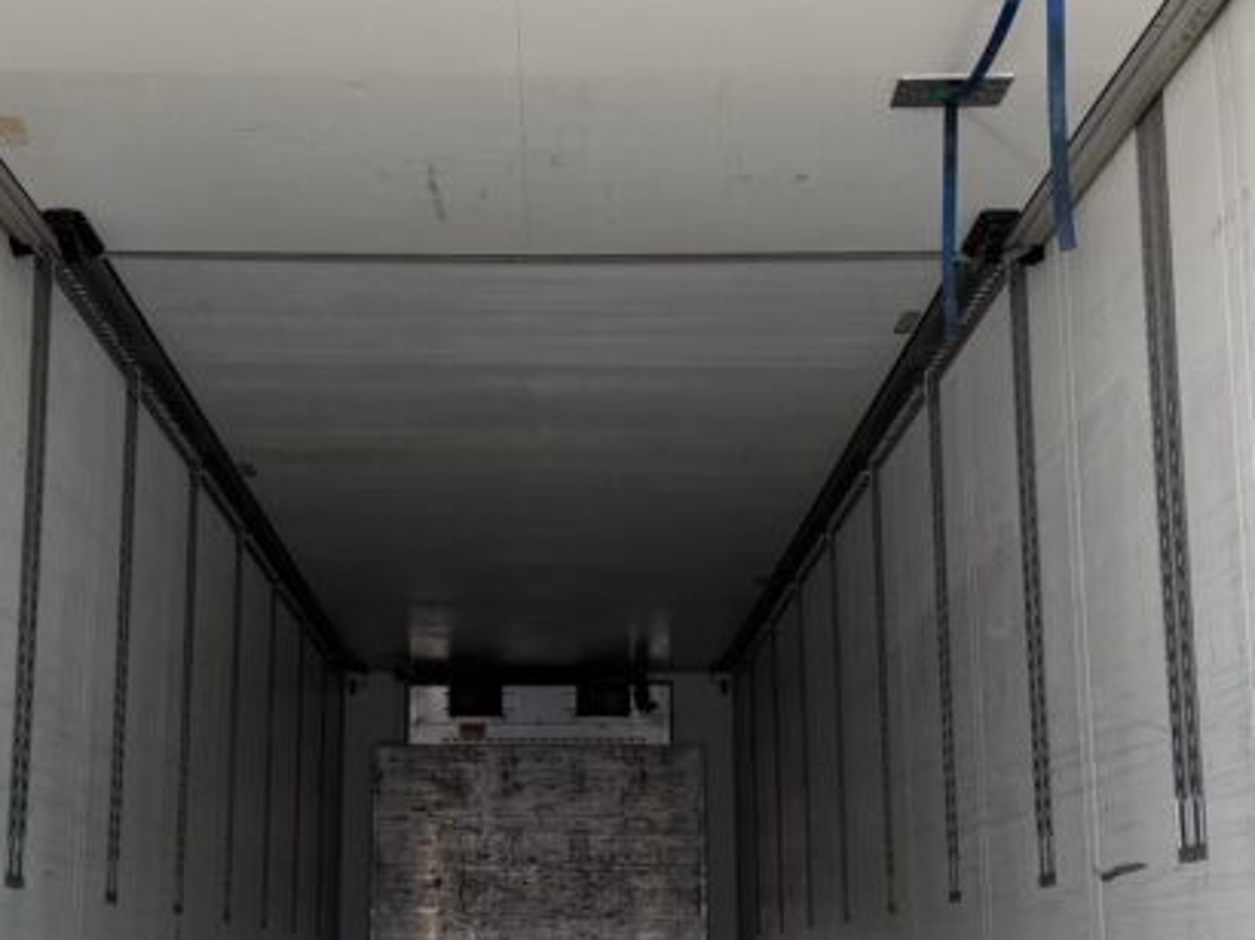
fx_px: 2174
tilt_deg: +11.9
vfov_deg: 24.4
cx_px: 551
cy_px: 542
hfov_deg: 32.2
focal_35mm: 60
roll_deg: +0.3
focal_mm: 6.76
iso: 80
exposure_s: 1/555
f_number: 1.78
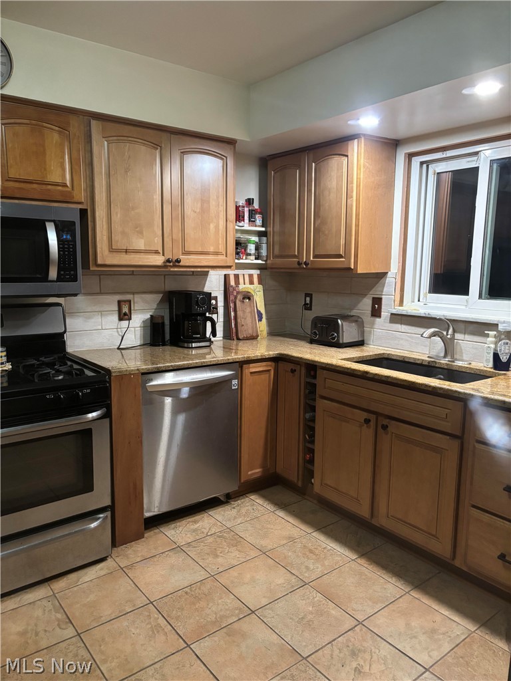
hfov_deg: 53.1
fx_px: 512
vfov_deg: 67.3
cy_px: 340
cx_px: 256
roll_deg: -0.3
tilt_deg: -8.4
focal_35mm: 26
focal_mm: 5.96
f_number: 1.6
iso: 400
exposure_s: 1/60
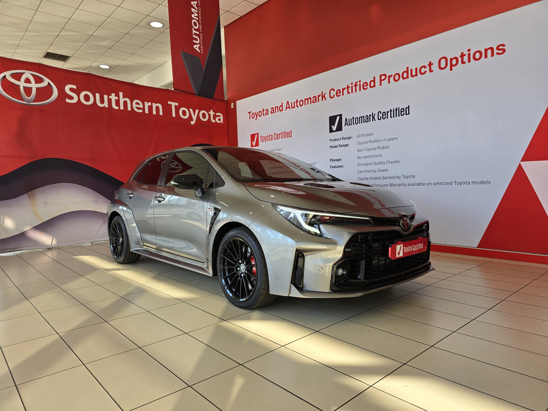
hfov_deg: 73.9
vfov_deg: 58.9
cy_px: 206
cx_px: 274
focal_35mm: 23
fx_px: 364
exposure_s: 1/200
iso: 20
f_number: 1.7
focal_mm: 6.3
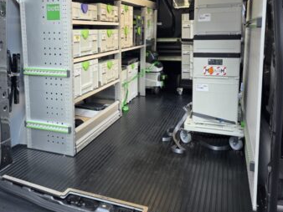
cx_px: 102
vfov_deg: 41.4
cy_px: 74
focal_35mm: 34
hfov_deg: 53.2
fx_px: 278
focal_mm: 6.3
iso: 80
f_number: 1.7
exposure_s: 1/180
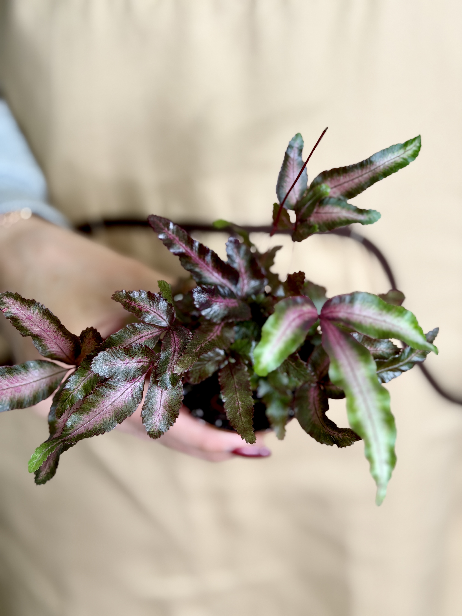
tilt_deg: -31.5
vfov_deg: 39.7
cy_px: 308
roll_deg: -1.6
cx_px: 231
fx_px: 854
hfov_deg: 30.3
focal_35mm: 48
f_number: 1.78
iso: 50
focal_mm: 6.76
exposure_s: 1/171
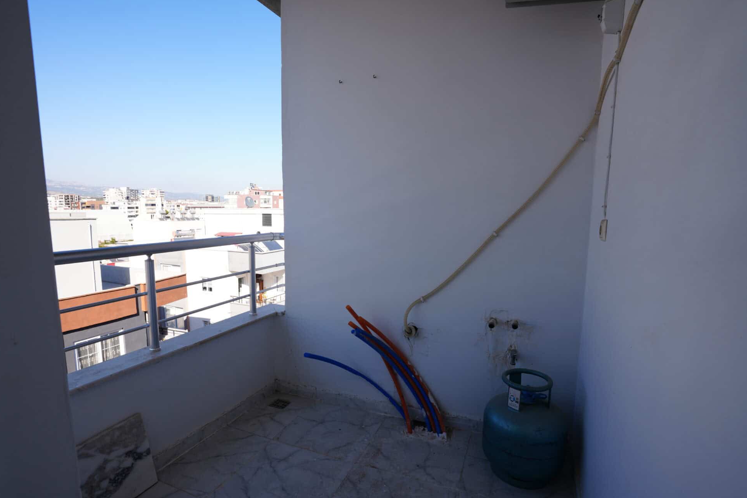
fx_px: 373
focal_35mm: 18
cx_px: 360
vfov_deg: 67.3
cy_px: 262
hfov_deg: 90.0
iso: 100
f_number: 8
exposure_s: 1/125
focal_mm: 17
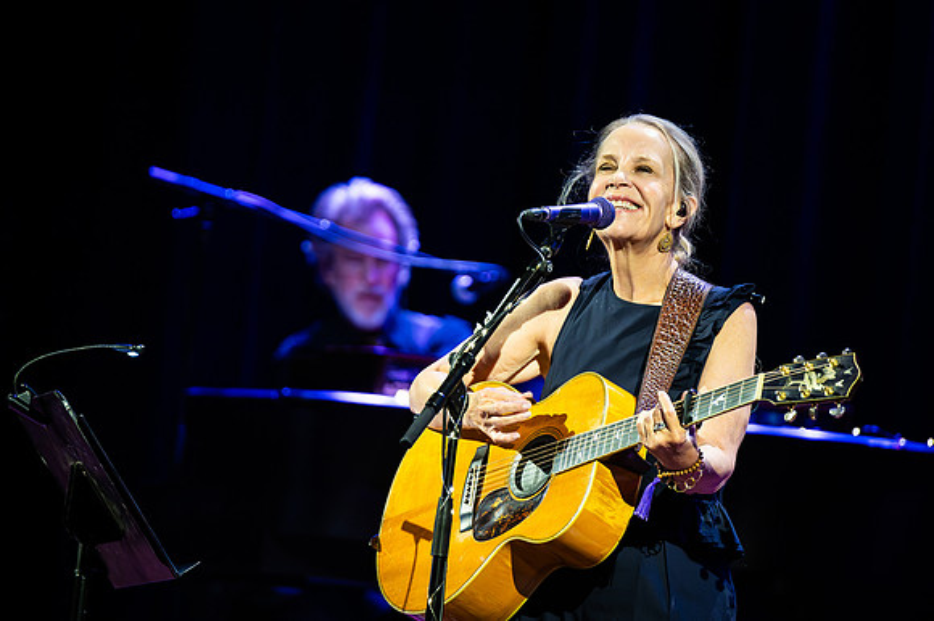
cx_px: 467
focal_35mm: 300
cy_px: 310
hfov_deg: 6.9
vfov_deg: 4.6
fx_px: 7779
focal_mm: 200
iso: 4000
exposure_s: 1/320
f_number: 2.8
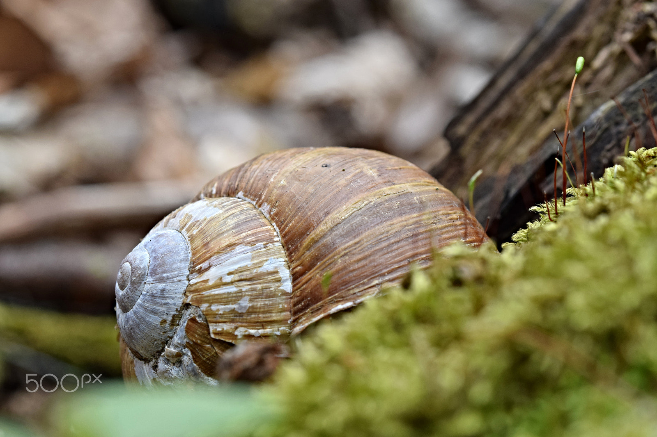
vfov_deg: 15.2
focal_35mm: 90
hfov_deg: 22.6
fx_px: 1642
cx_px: 328
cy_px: 218
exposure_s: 1/160
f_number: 11
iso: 800
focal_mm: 60
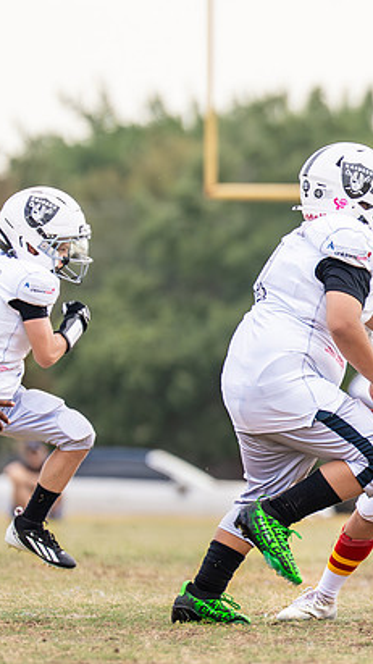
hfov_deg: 1.7
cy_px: 378
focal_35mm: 696
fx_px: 12245
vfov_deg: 3.1
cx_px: 580
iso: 160
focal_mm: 200
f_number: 2.8
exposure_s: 1/1600
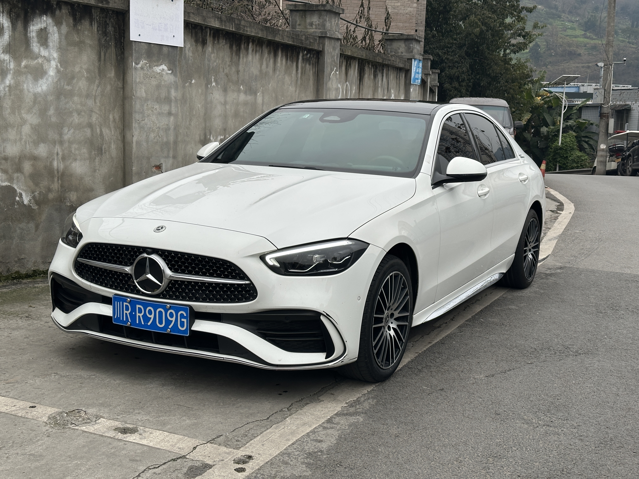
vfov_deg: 30.3
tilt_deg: -7.2
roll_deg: -1.2
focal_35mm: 48
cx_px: 320
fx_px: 886
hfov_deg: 39.7
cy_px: 240
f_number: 1.78
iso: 64
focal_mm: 6.86
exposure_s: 1/858
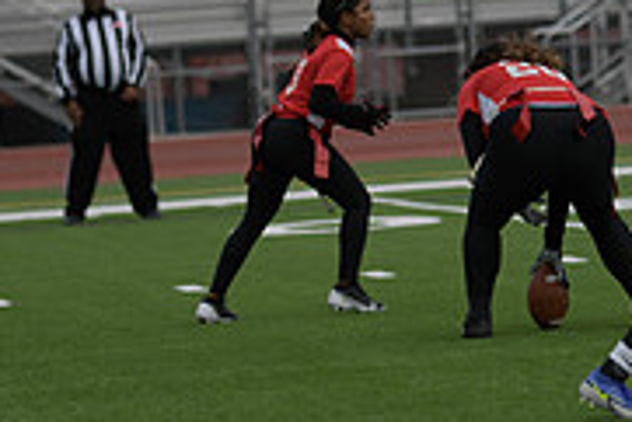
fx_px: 6764
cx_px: 475
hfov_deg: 5.3
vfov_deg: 3.6
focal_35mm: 385
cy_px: 148
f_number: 2.8
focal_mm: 120
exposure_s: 1/200
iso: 72
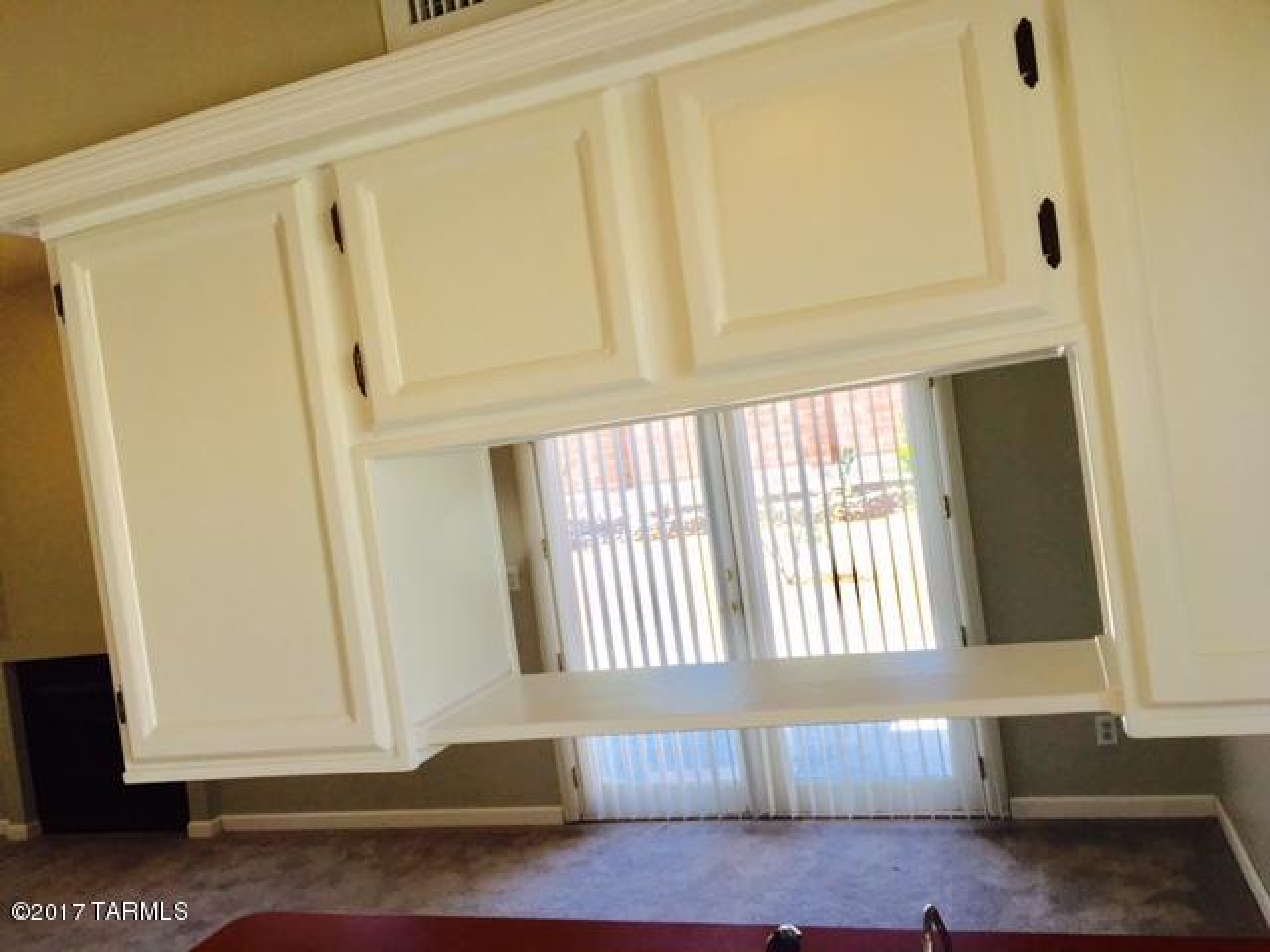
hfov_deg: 61.7
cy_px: 476
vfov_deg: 48.2
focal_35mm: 29
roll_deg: +7.3
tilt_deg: -0.3
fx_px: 1064
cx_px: 635
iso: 25
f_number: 2.2
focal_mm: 4.15
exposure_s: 1/218
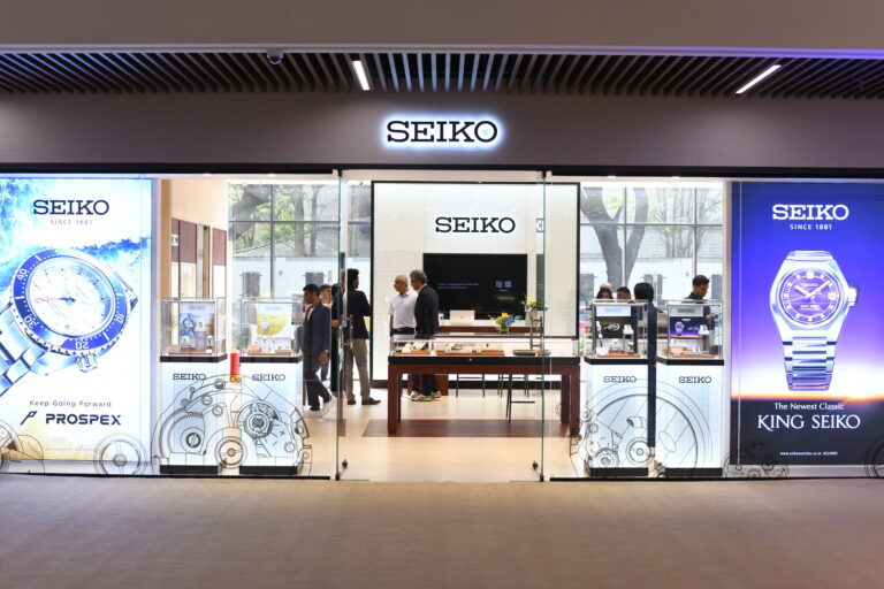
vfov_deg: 27.0
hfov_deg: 39.6
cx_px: 442
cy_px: 294
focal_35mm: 50
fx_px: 1228
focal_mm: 50
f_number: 4
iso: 800
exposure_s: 1/320
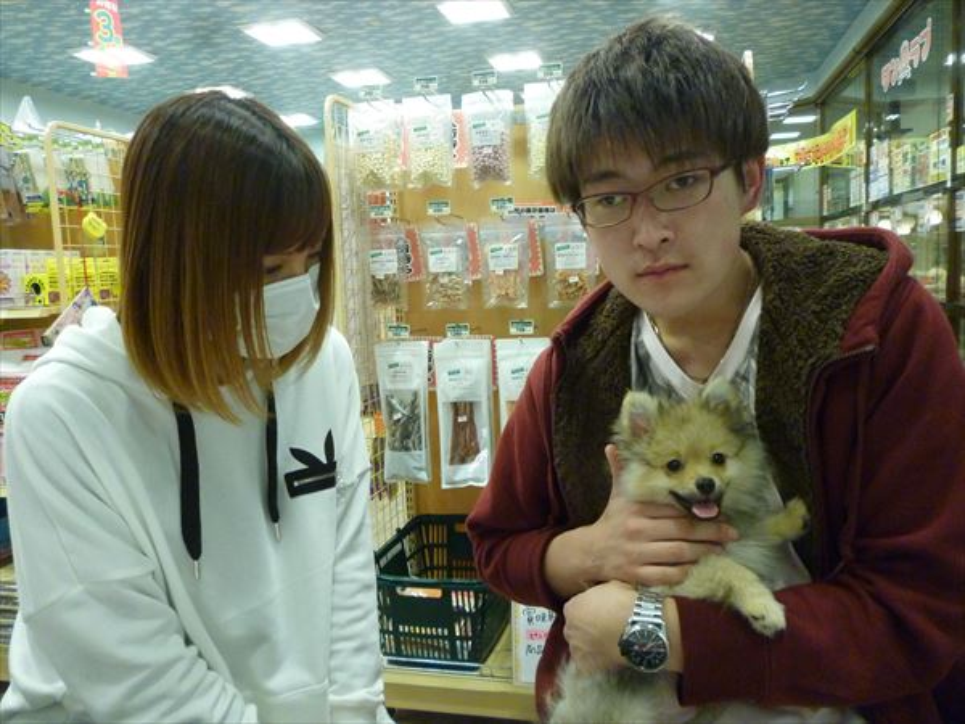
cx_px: 482
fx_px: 781
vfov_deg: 49.7
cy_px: 362
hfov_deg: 63.4
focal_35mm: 28
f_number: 3.1
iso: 400
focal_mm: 5
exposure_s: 1/60
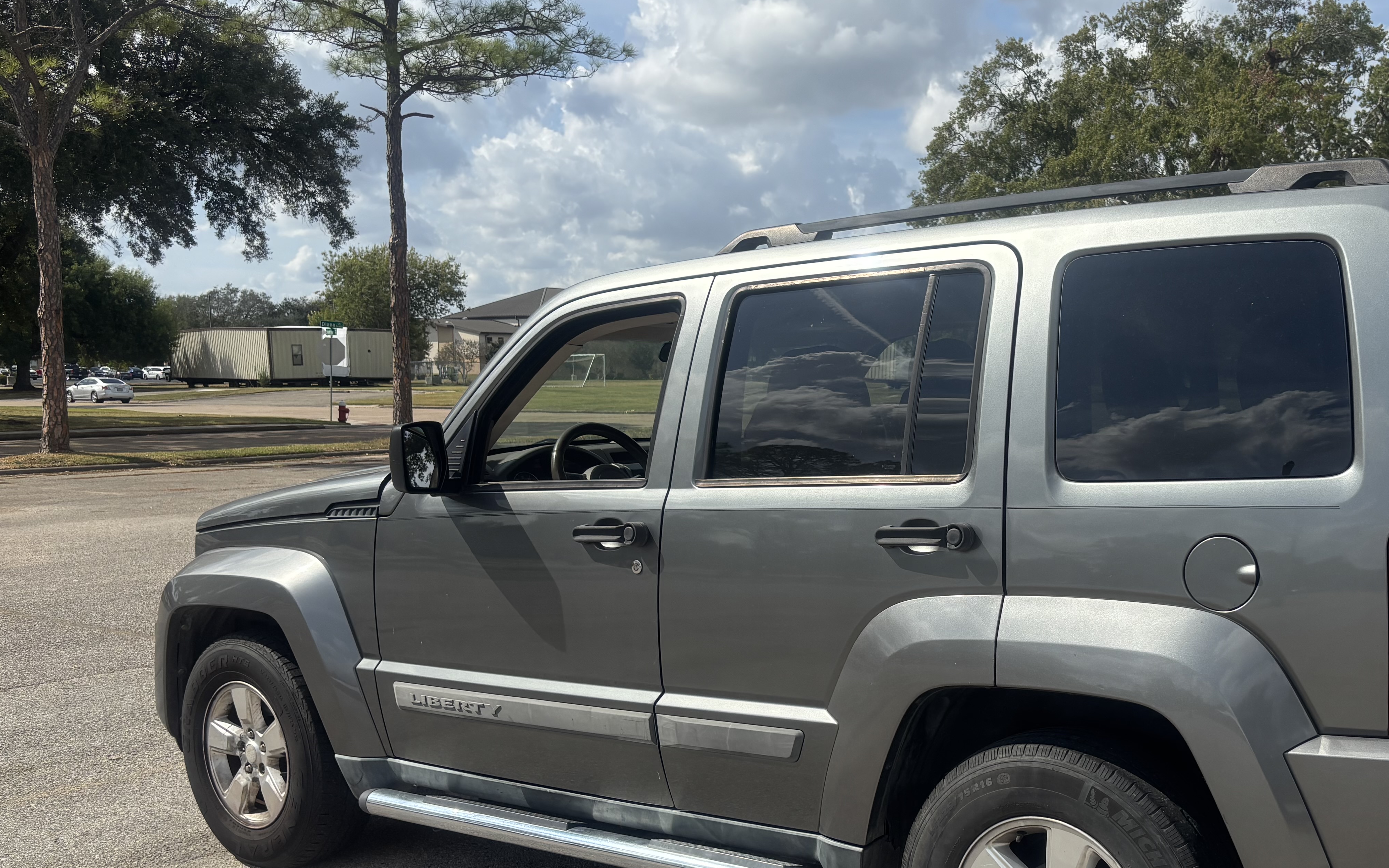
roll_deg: -0.9
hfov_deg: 49.4
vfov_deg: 32.6
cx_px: 937
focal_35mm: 39
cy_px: 553
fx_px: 1476
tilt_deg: -5.9
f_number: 1.6
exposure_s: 1/4082
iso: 50
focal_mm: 5.96
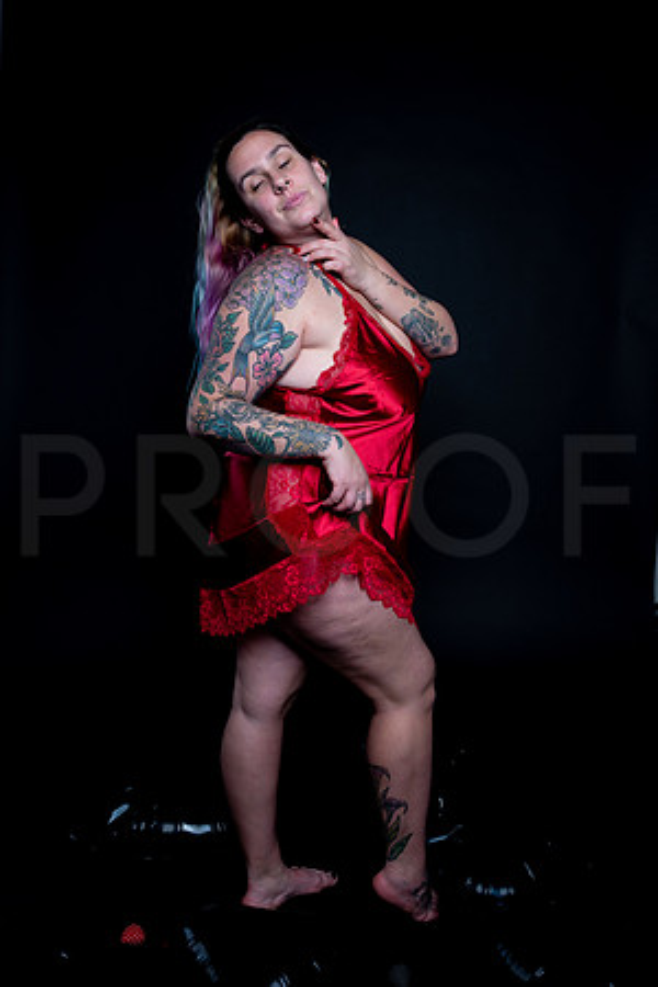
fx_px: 960
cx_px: 329
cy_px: 494
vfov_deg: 54.4
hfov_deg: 37.9
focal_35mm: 35
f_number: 10
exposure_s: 1/160
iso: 100
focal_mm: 35
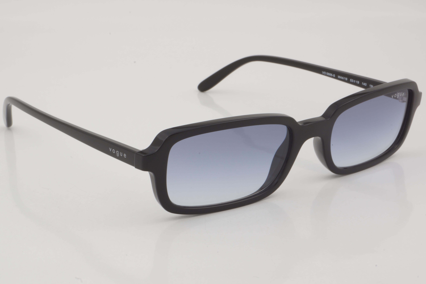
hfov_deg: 27.0
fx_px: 887
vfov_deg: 18.2
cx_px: 213
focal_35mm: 75
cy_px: 142
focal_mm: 50
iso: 100
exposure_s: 1/3
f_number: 32
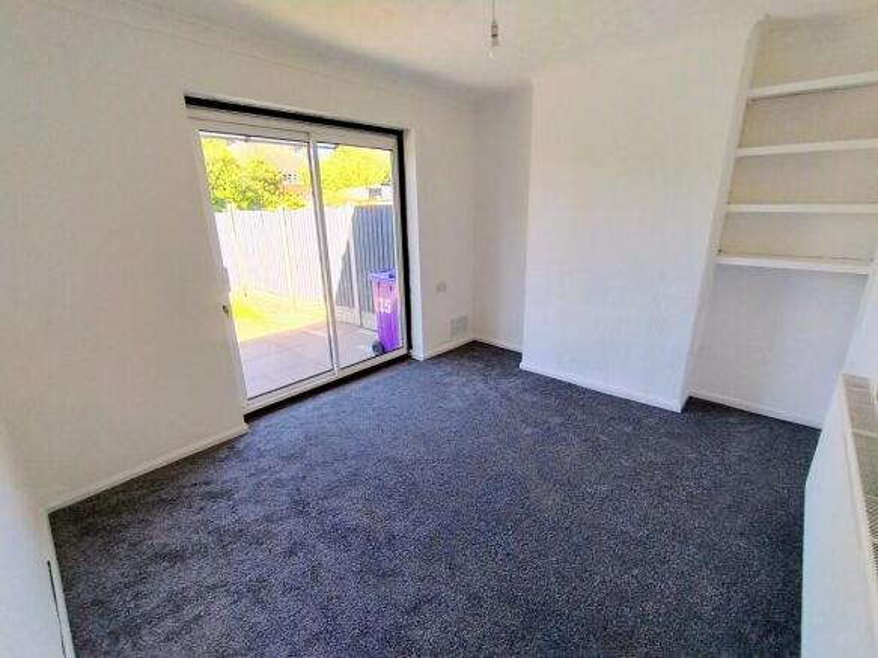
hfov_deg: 94.5
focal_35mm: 16
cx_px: 439
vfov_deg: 78.1
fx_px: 406
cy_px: 329
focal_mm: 1.66
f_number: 2.2
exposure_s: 1/100
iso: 105
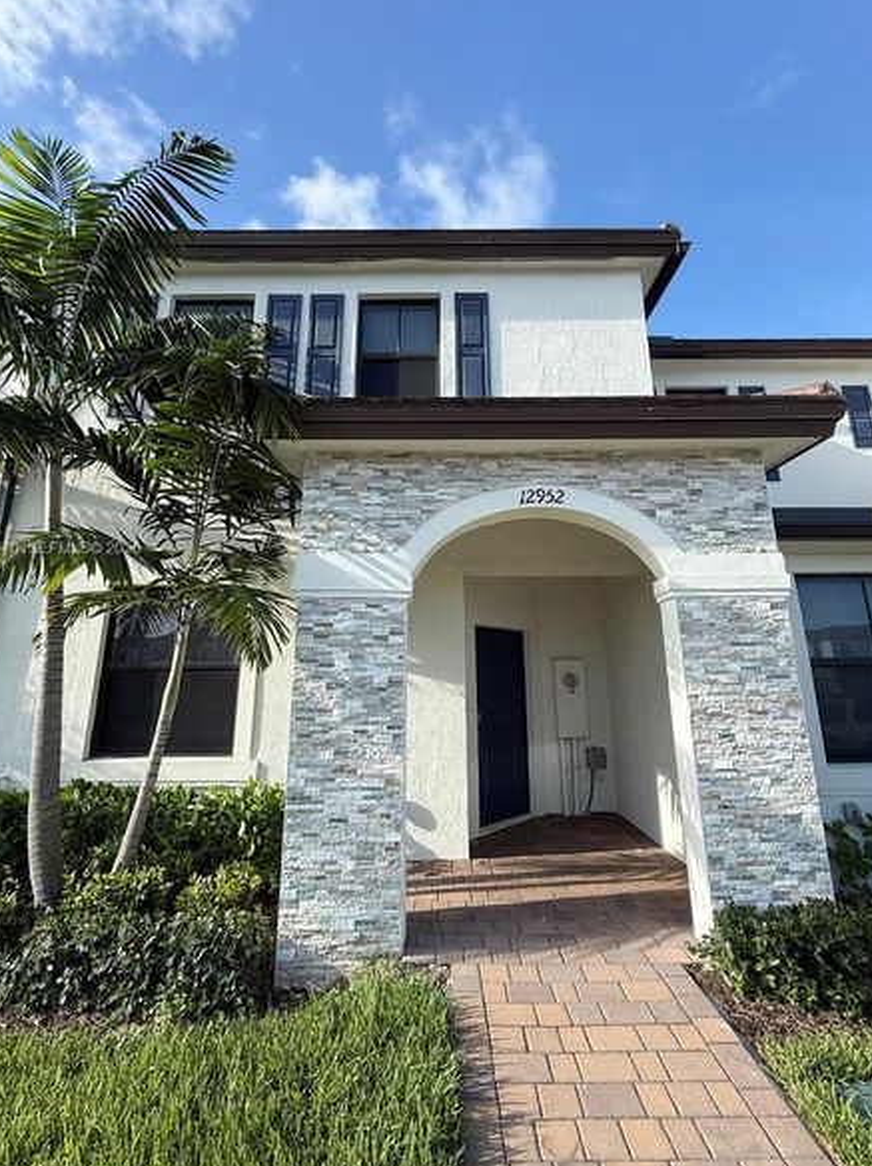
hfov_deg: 78.0
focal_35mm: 16
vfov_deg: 94.4
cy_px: 550
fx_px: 538
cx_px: 435
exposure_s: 1/809
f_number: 2.2
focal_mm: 2.22
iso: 50
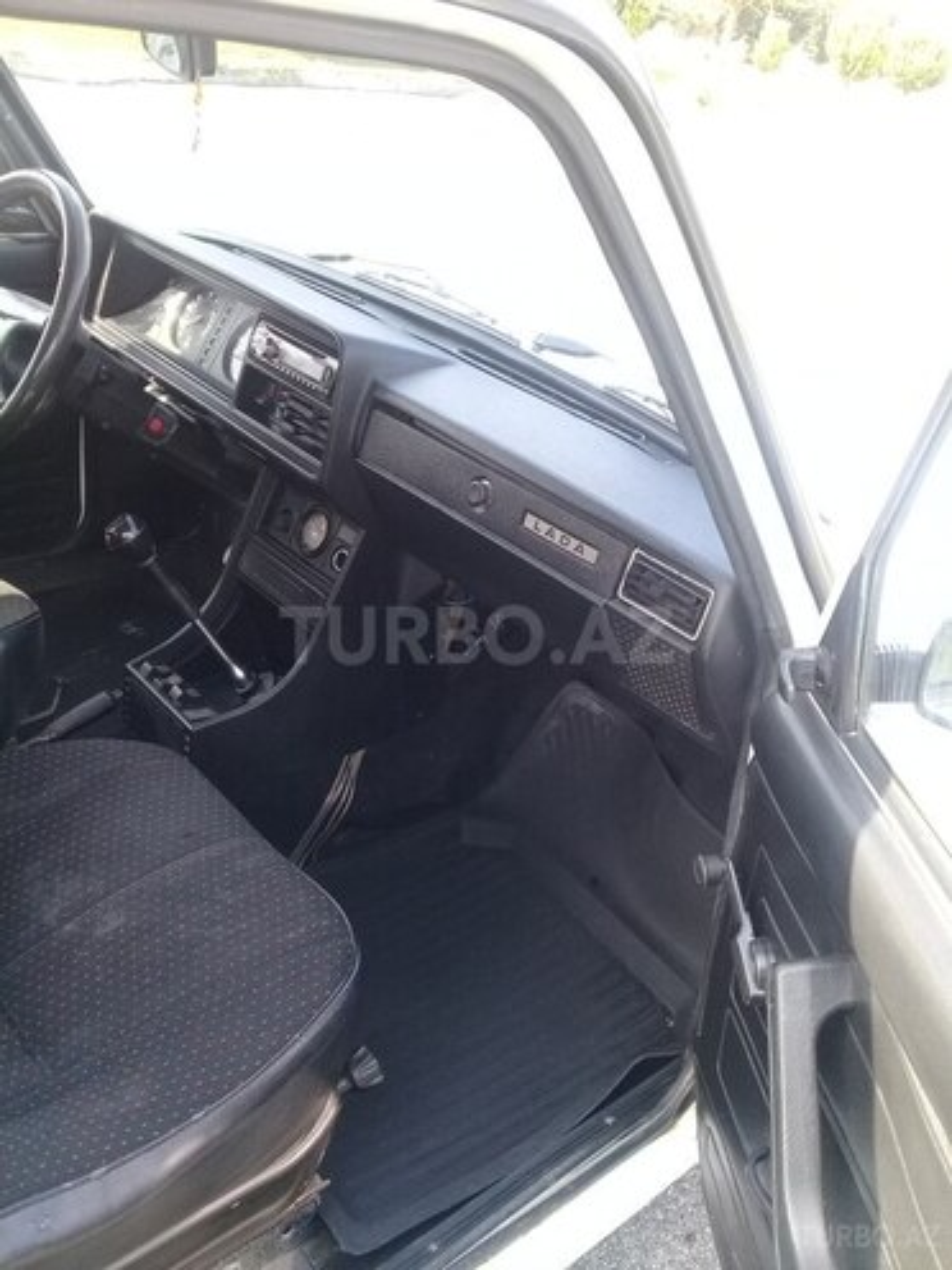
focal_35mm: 31
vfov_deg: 58.4
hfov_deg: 45.4
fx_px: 1137
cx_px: 476
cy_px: 635
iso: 80
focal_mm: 3.3
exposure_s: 1/100
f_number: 2.2
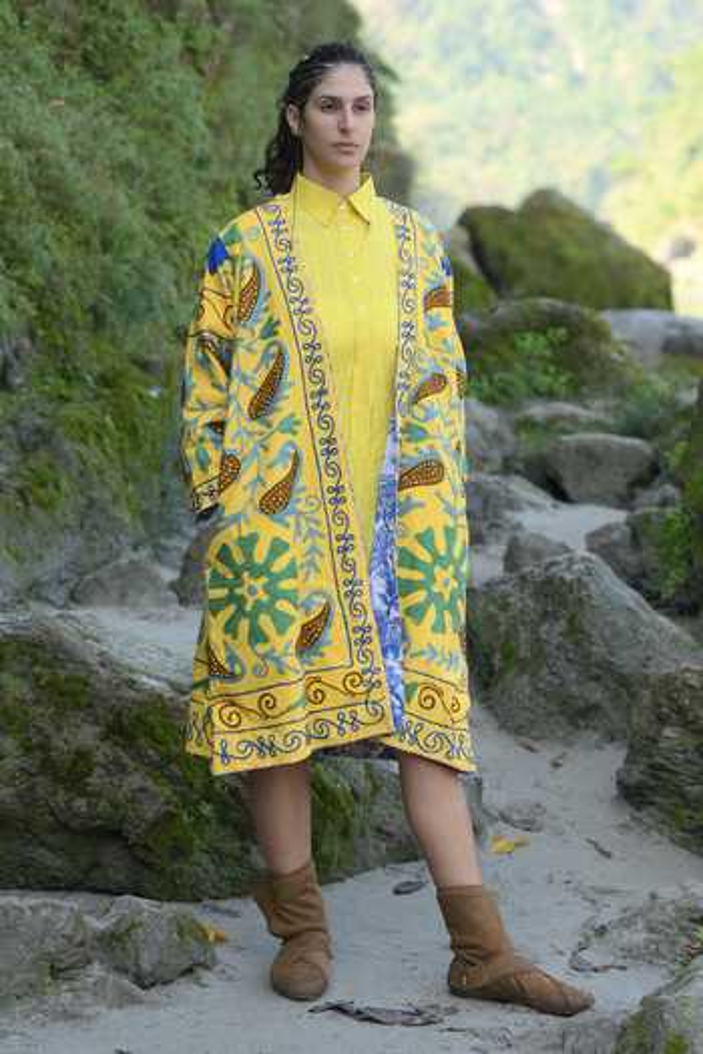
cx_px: 352
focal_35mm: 85
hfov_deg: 16.1
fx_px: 2490
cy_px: 527
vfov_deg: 23.9
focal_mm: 85
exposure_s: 1/200
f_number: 4
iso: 160
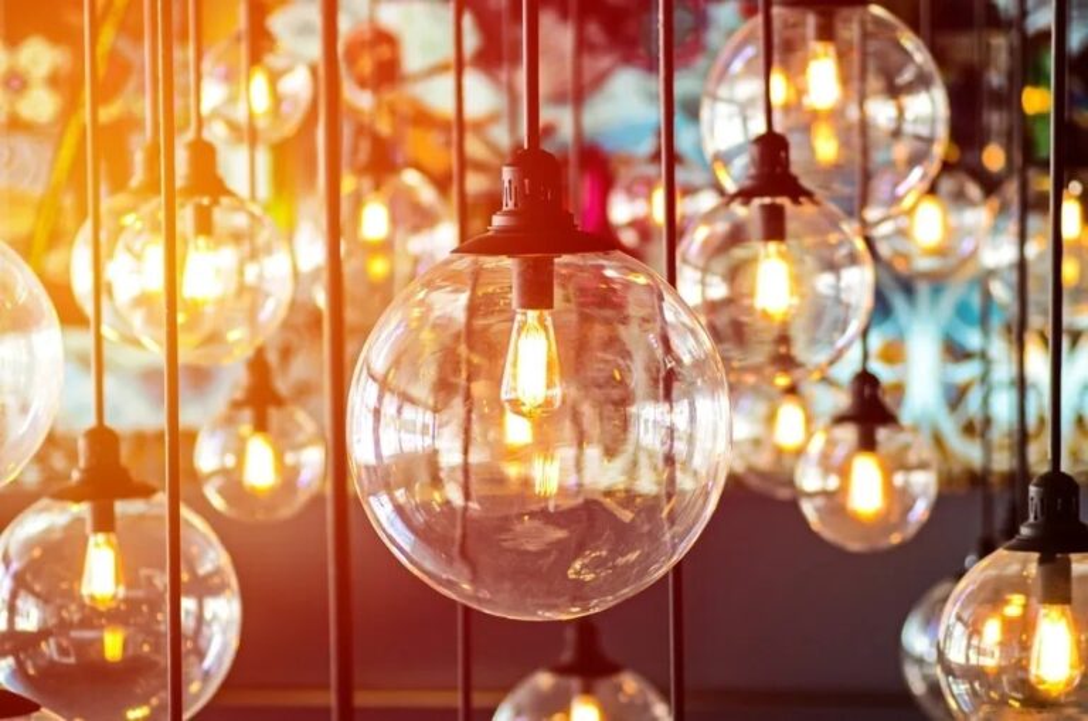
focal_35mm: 135
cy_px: 360
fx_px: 4072
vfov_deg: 10.1
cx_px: 544
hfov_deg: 15.2
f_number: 2.8
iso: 400
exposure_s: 1/80
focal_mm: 90
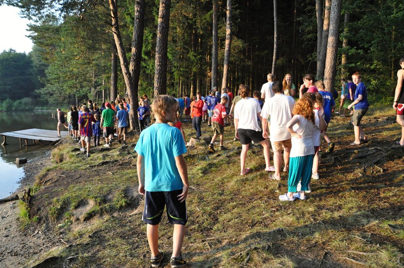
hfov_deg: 70.5
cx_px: 202
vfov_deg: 50.3
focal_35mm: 26
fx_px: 286
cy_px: 134
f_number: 9
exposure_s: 1/320
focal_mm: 17
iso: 2000
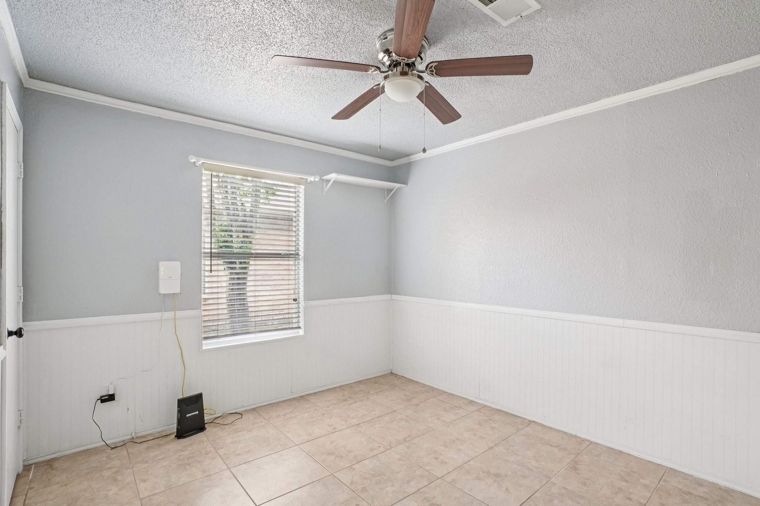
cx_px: 380
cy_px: 253
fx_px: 317
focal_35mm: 15
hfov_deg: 100.4
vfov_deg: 77.3
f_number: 8
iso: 400
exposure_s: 1/10
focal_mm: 10
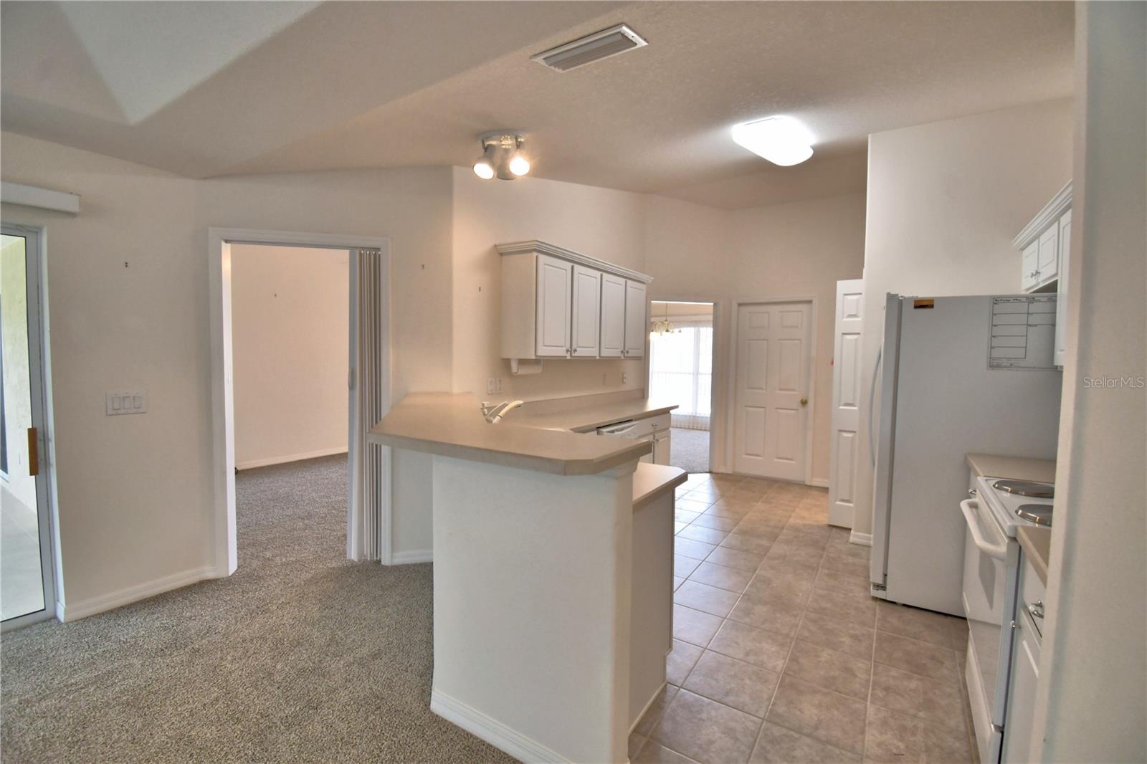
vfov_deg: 77.3
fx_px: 478
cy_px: 382
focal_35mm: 15
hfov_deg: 100.4
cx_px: 574
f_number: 4.5
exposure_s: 1/60
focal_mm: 10
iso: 400
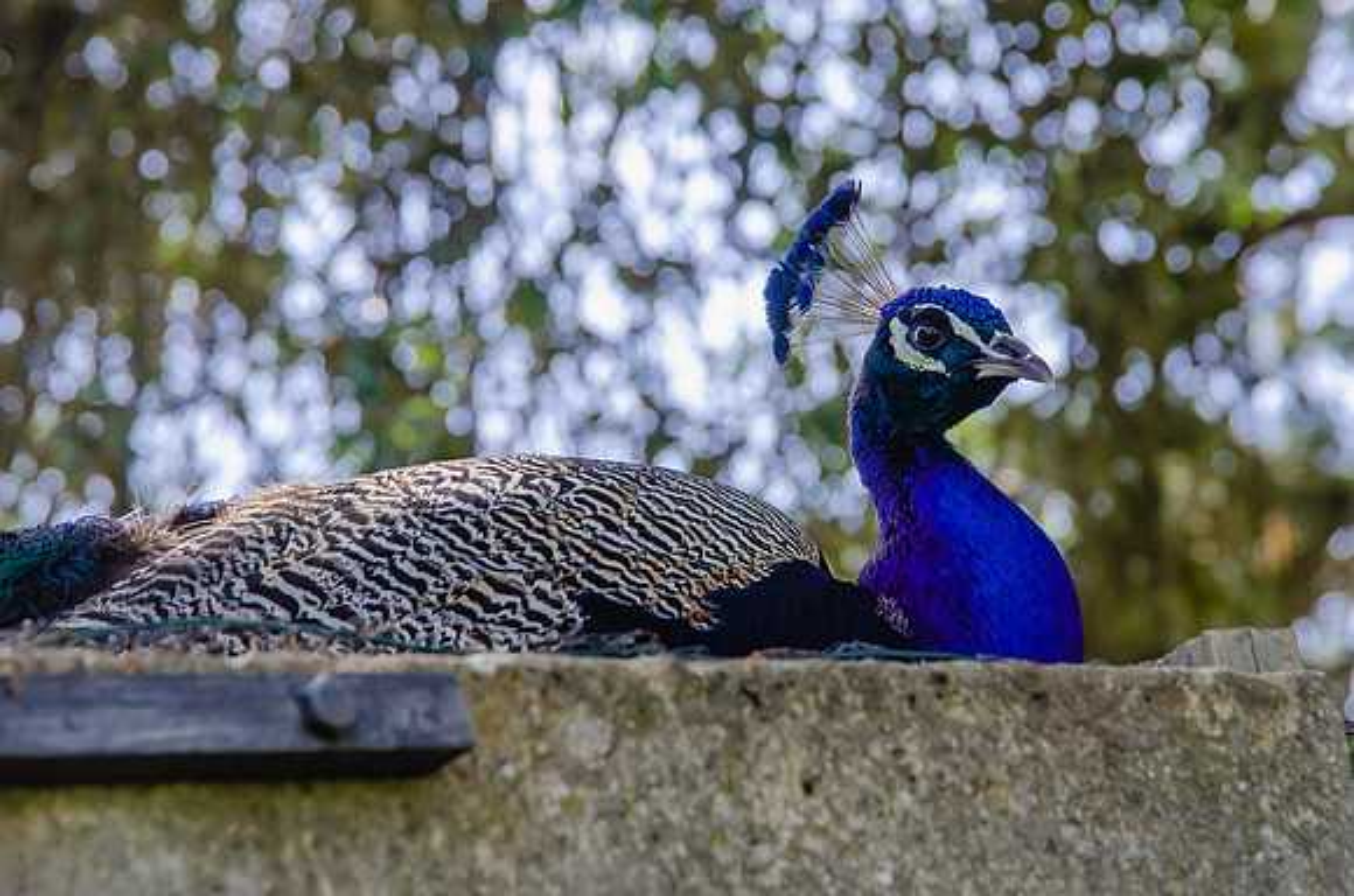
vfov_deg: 6.6
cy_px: 326
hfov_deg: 9.9
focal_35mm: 208
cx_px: 687
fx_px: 7796
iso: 800
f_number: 6.3
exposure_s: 1/640
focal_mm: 105
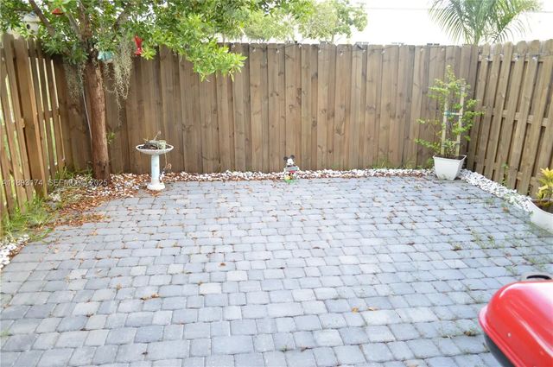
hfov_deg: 67.4
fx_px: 414
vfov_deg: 47.8
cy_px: 184
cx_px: 276
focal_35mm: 27
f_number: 4
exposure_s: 1/60
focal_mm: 18
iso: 400
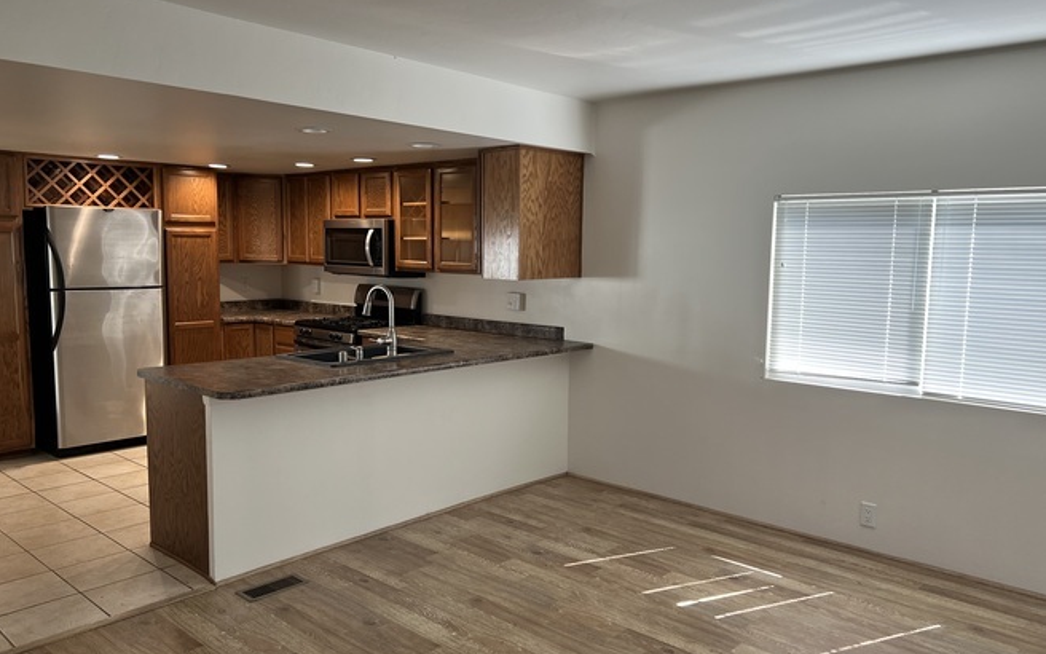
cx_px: 516
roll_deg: -0.7
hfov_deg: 66.5
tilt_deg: -7.3
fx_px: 798
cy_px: 327
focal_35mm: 28
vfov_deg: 44.5
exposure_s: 1/120
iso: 80
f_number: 1.5
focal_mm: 5.7
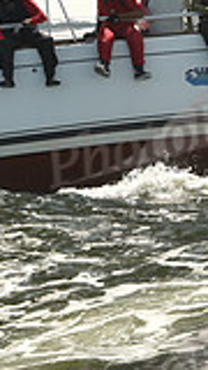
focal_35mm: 266
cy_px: 40
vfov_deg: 8.1
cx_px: -72
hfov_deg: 4.5
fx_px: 2608
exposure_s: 1/800
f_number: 9
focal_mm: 70
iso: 250
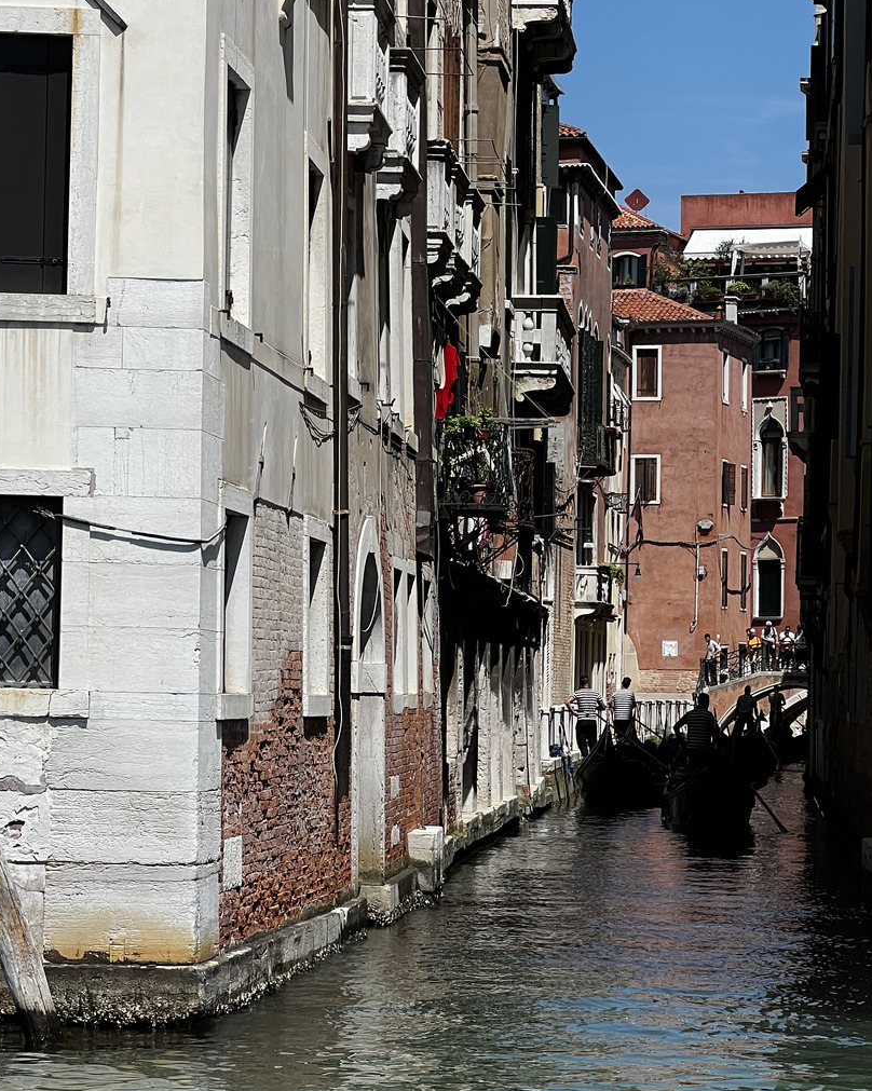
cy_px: 410
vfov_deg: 16.1
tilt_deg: +4.5
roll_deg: -1.2
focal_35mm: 119
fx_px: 3841
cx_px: 373
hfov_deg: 12.9
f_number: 2.8
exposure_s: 1/1508
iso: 32
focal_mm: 9
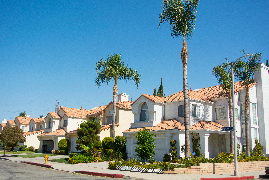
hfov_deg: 49.5
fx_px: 292
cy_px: 90
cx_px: 134
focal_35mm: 39
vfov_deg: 34.3
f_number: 5
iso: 100
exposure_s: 1/800
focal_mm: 14.5
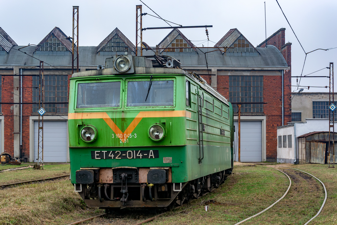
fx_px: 702
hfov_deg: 27.0
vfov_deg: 18.2
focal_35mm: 75
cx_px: 168
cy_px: 112
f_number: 5.6
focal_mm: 50
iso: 200
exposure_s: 1/250
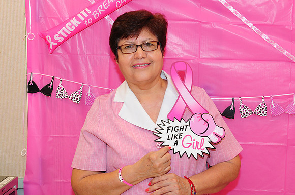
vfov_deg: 16.2
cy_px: 98
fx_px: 687
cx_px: 148
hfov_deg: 24.2
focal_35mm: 84
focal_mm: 56
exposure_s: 1/60
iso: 640
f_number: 5.6
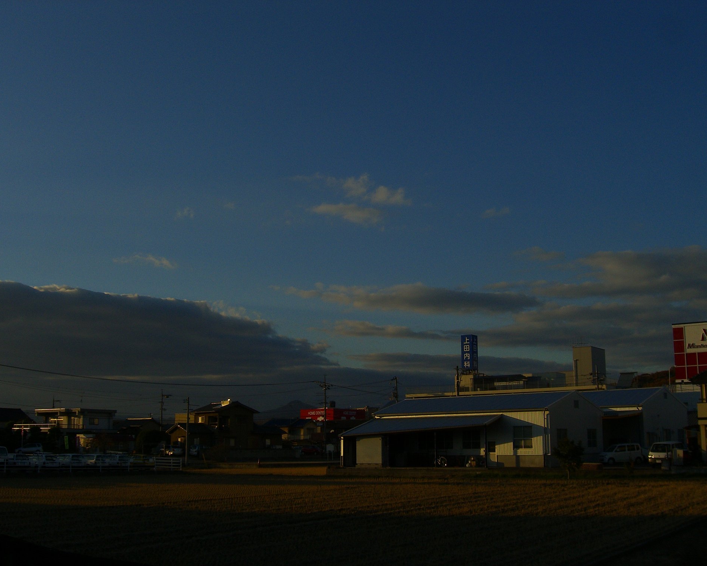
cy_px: 286
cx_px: 355
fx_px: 837
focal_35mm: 40
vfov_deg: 37.3
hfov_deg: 45.8
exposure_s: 1/320
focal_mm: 7.9
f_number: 8
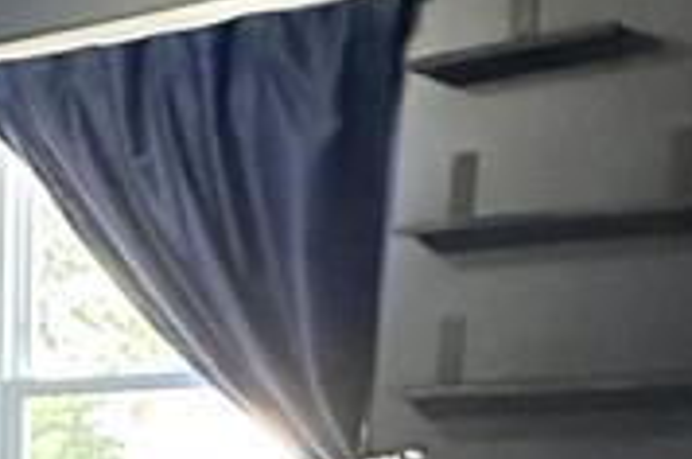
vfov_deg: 14.7
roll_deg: +3.8
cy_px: 759
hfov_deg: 17.8
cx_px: -653
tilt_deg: -12.3
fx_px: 1612
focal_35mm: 84
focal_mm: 2.22
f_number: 2.2
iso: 1250
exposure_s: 1/60
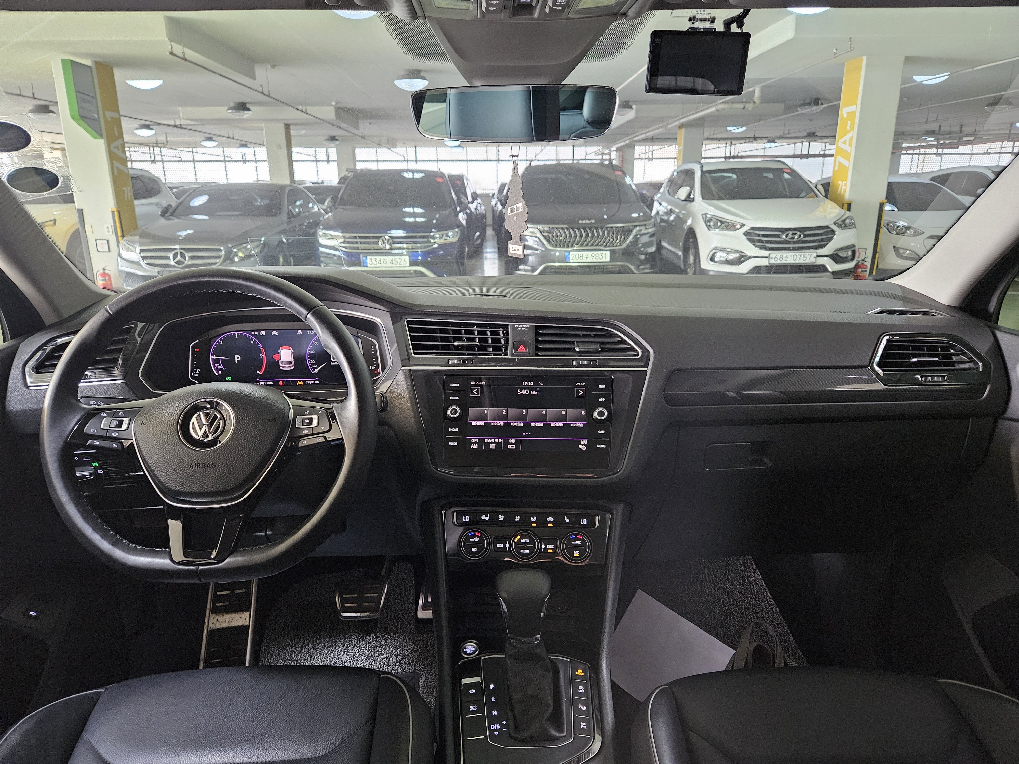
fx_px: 677
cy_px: 382
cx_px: 510
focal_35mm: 23
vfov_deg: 58.9
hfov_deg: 73.9
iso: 800
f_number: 1.8
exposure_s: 1/60
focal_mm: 5.4
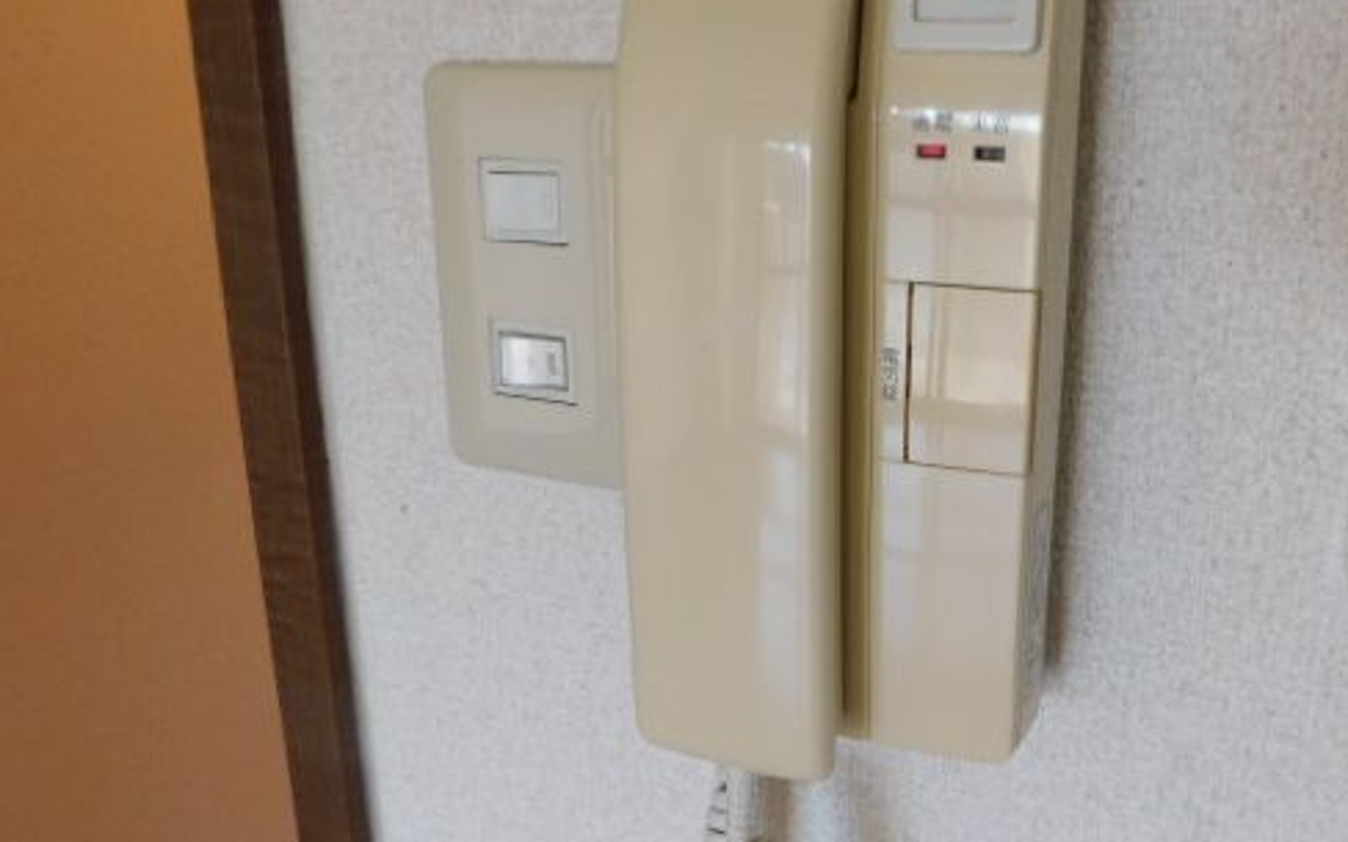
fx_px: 1176
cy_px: 375
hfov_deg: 59.0
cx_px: 834
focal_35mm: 32
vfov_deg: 39.4
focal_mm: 4
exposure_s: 1/30
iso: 140
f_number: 3
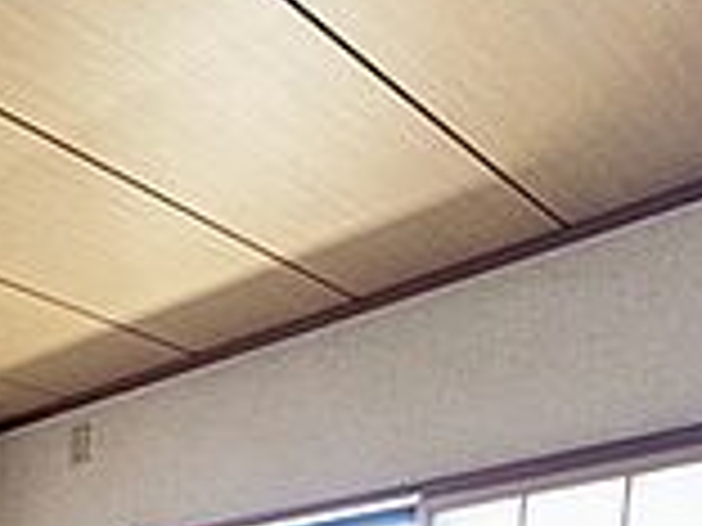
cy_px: 949
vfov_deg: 19.8
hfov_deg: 28.5
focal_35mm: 54
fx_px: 1095
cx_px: -234
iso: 215
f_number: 2.2
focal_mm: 1.83
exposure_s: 1/33.3
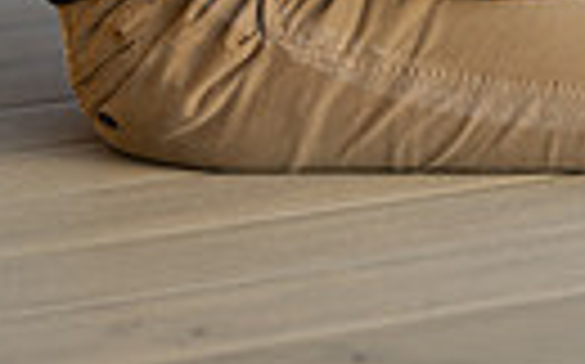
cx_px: 554
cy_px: -454
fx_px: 4763
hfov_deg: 7.0
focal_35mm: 299
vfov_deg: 4.3
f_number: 1.8
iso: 200
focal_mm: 85
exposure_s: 1/320
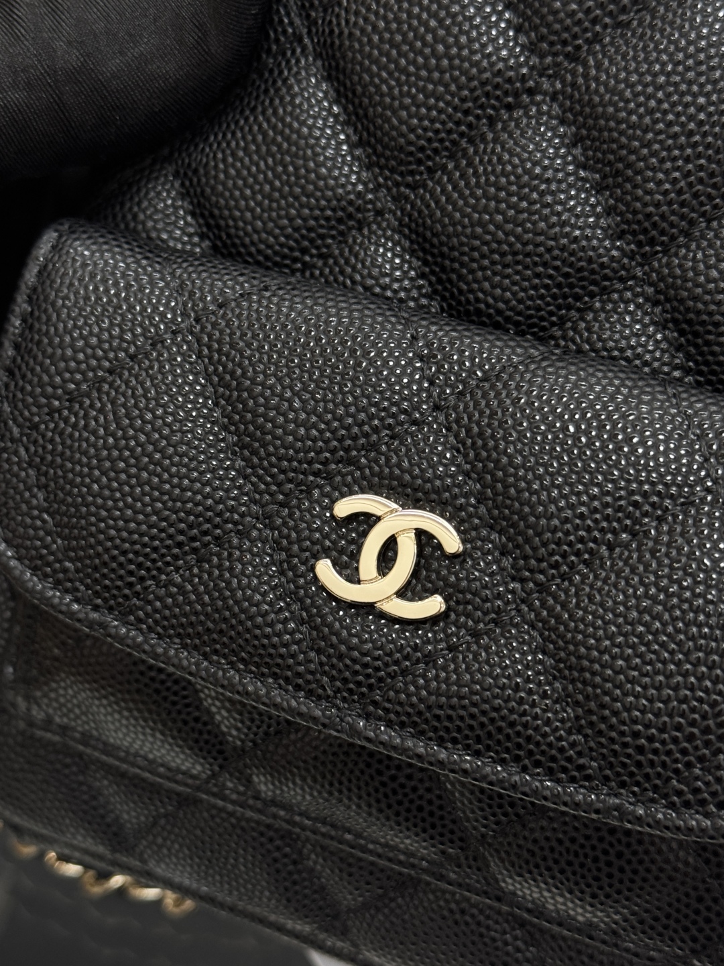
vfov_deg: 39.7
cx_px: 362
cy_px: 483
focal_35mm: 48
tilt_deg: -42.8
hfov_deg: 30.3
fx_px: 1339
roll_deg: -12.5
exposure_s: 1/59
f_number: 1.78
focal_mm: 6.76
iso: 160
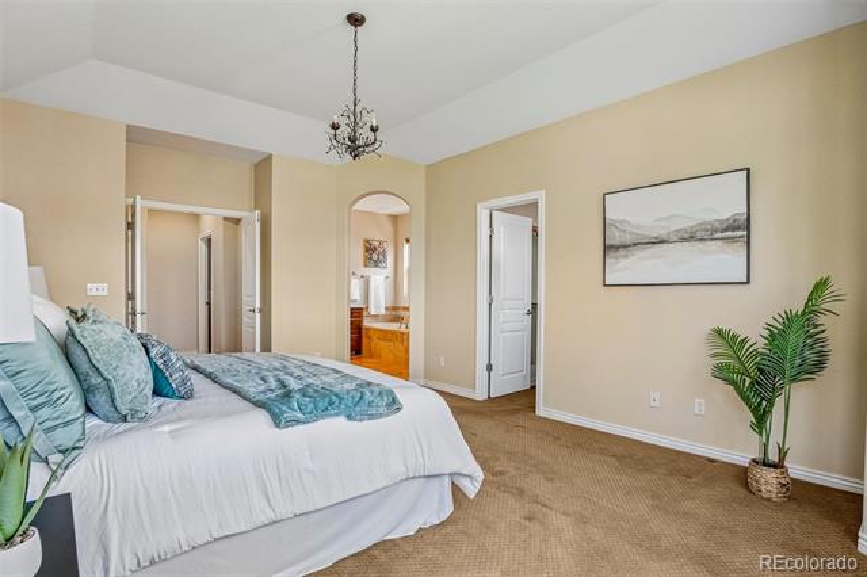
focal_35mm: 16
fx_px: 397
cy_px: 288
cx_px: 434
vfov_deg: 72.0
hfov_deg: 95.0
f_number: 8
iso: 320
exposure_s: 1/30
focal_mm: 11
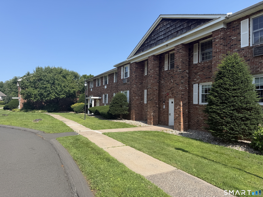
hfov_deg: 71.6
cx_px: 132
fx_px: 182
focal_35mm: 24
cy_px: 98
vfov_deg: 56.8
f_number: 1.78
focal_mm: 6.76
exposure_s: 1/3425
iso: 80
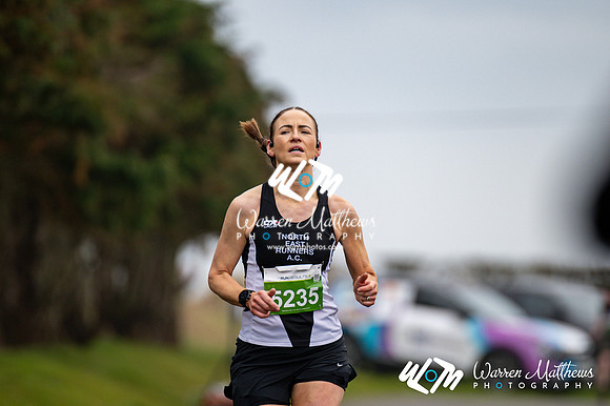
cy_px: 203
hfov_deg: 4.6
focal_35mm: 450
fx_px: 7620
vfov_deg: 3.1
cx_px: 305
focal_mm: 300
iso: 220
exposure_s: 1/1600
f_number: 2.8
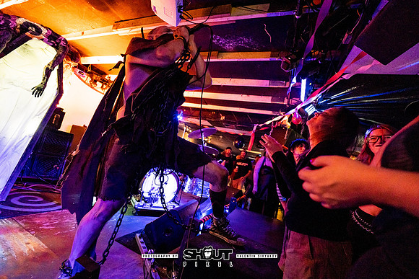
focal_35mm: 14
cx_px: 210
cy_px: 140
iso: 3200
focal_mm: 14
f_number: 2.8
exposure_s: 1/200
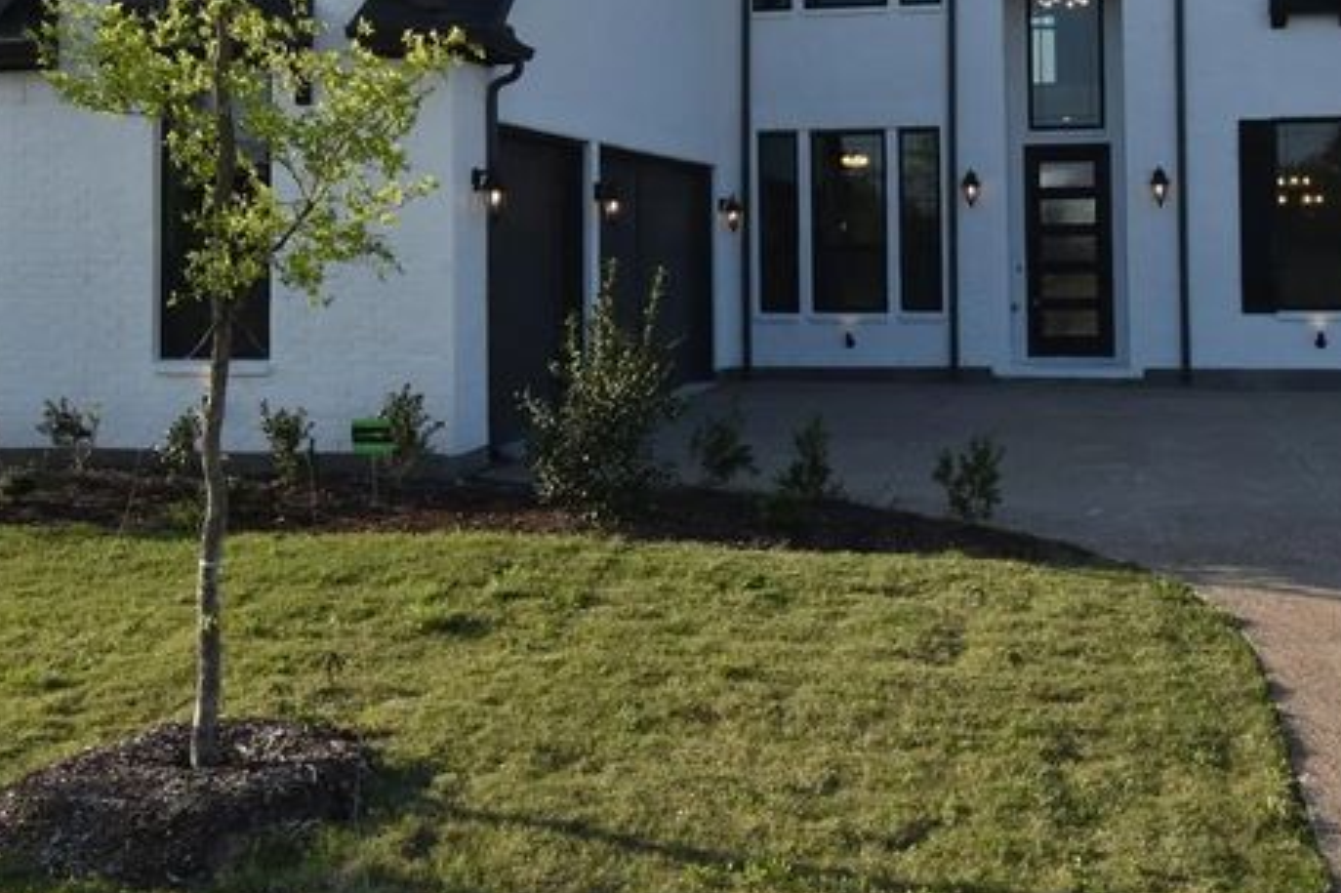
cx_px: 682
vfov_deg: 27.9
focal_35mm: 47
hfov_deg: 41.9
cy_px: 154
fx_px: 1750
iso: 200
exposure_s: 1/320
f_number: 9
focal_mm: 14
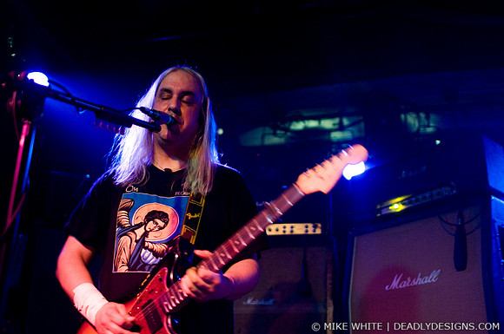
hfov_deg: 43.7
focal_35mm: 45
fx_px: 629
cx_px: 252
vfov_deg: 29.8
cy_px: 167
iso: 1000
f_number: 1.4
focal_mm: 30
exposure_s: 1/40
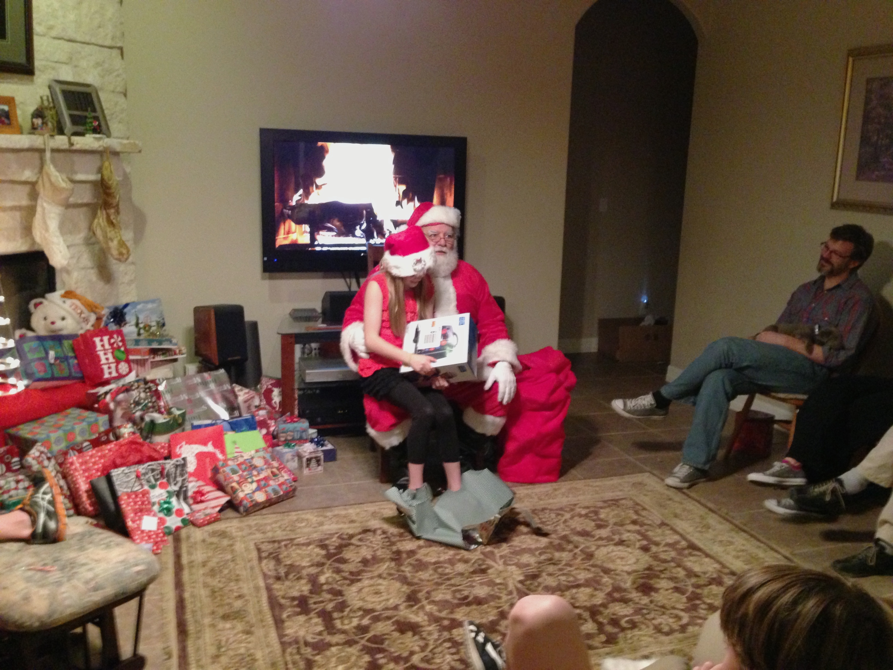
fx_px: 851
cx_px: 446
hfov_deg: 55.4
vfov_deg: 42.9
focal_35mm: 33
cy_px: 335
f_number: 2.4
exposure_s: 1/15
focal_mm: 4.13
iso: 500
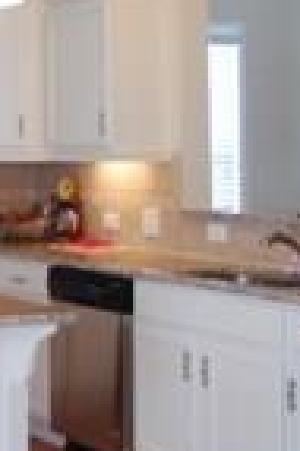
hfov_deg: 13.3
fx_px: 1140
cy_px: 93
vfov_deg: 22.1
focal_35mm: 91
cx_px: -259
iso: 200
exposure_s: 1/13
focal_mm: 18
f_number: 3.5
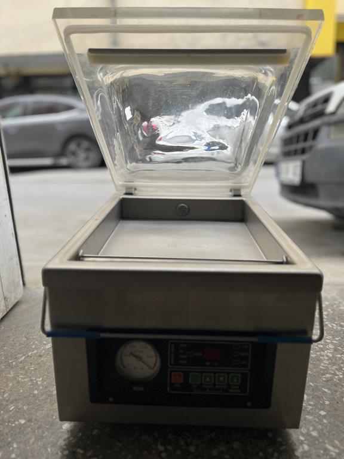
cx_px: 172
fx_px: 345
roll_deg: +1.0
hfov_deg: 53.1
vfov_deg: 67.3
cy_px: 230
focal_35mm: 26
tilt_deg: -17.5
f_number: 1.6
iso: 80
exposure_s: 1/121
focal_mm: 5.1
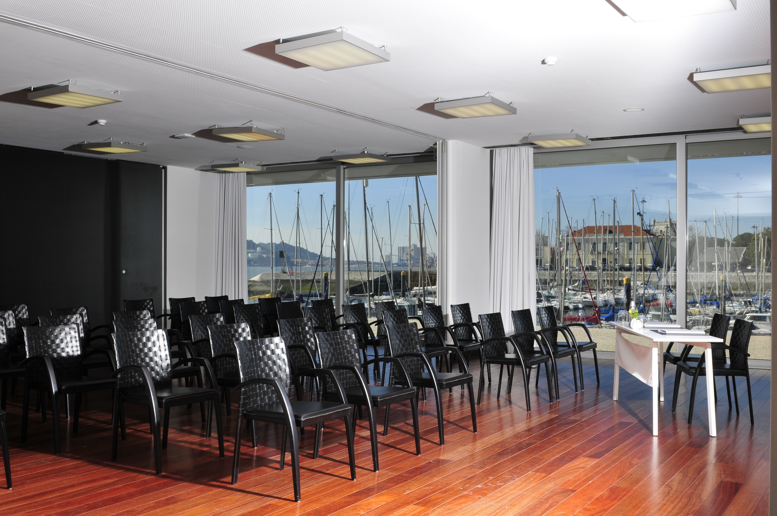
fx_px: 776
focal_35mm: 36
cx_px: 388
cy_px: 258
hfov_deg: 53.2
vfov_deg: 36.8
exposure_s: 1/250
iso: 200
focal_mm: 24
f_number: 13
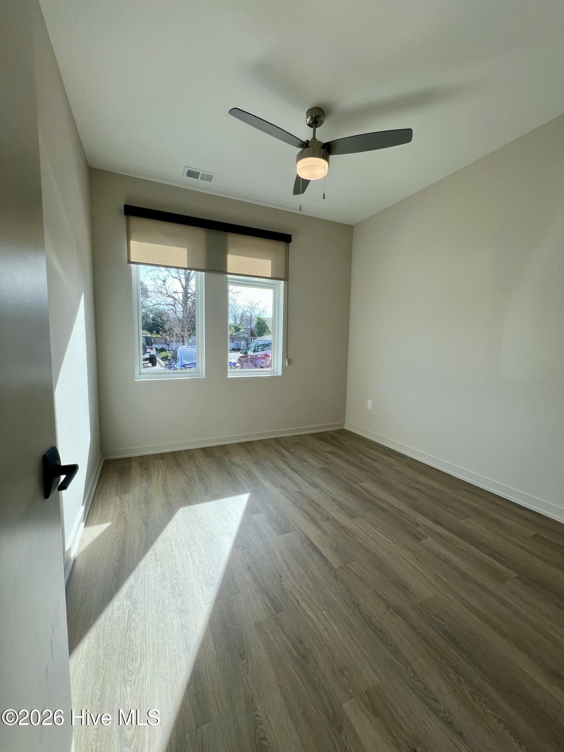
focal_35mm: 13
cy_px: 376
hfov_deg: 89.9
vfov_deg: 106.2
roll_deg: -2.3
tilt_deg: -4.2
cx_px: 282
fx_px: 282
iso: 32
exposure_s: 1/210
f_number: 1.8
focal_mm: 1.57
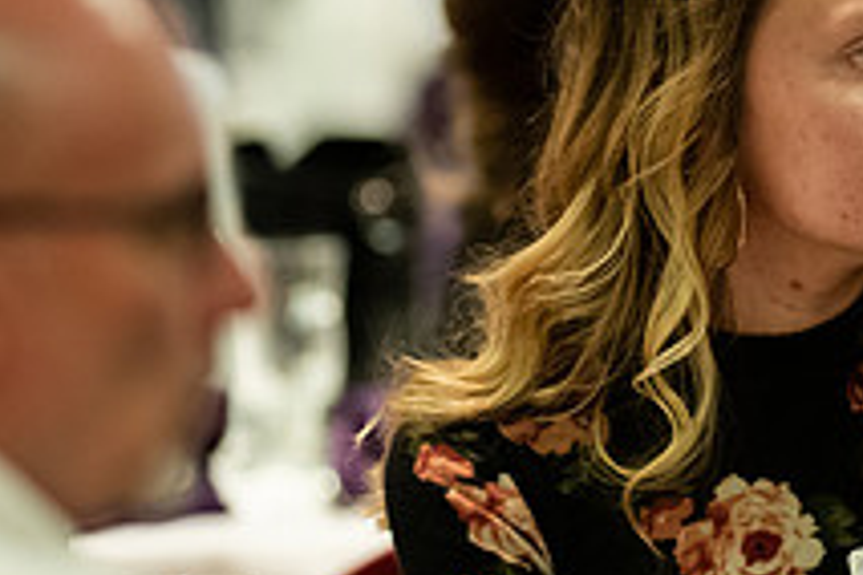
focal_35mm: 818
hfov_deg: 2.5
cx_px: 843
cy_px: 379
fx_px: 19608
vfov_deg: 1.7
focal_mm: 300
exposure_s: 1/200
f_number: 2.8
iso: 2000
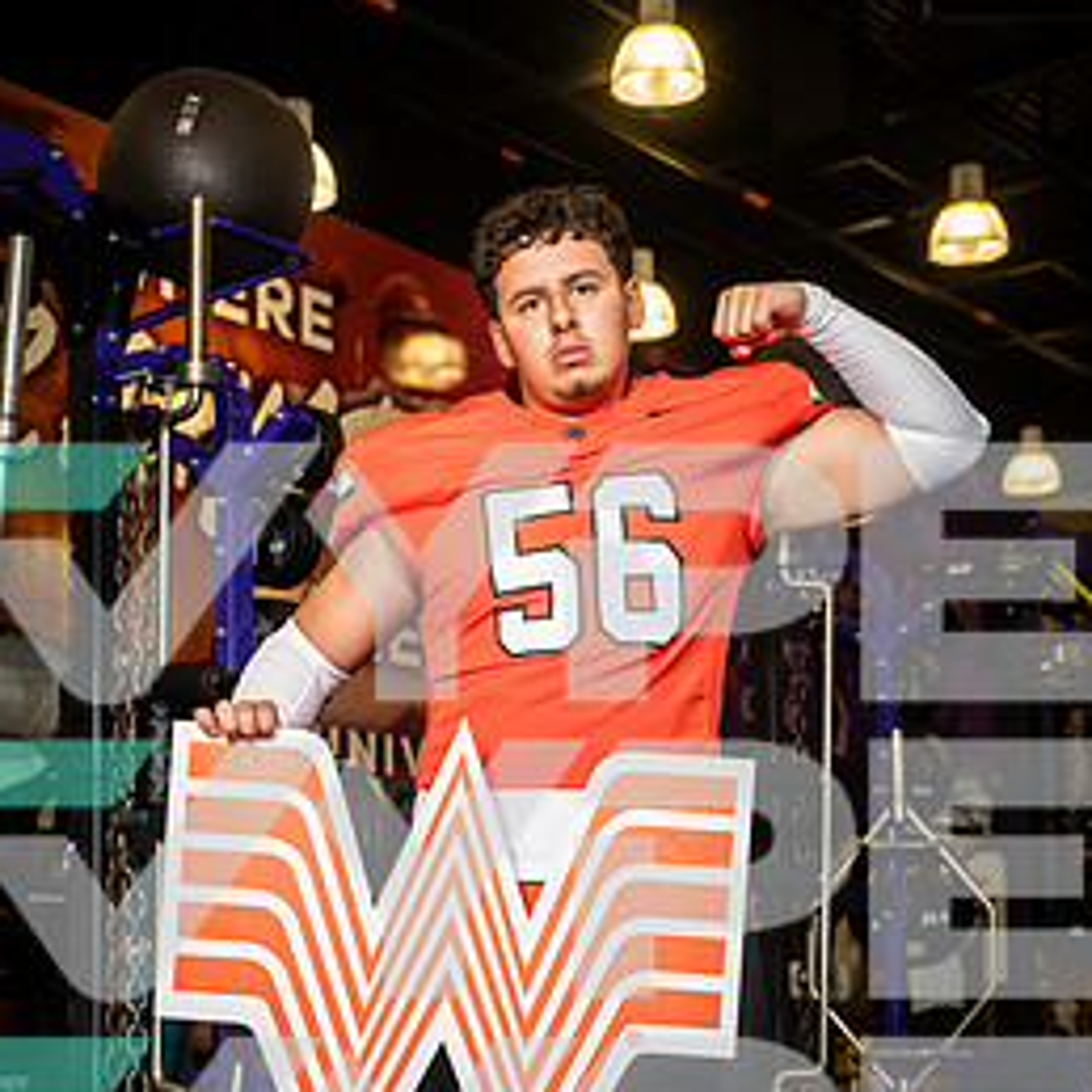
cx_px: 527
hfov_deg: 25.4
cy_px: 873
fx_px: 2427
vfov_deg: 24.9
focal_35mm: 68
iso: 500
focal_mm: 46
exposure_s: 1/250
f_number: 5.6
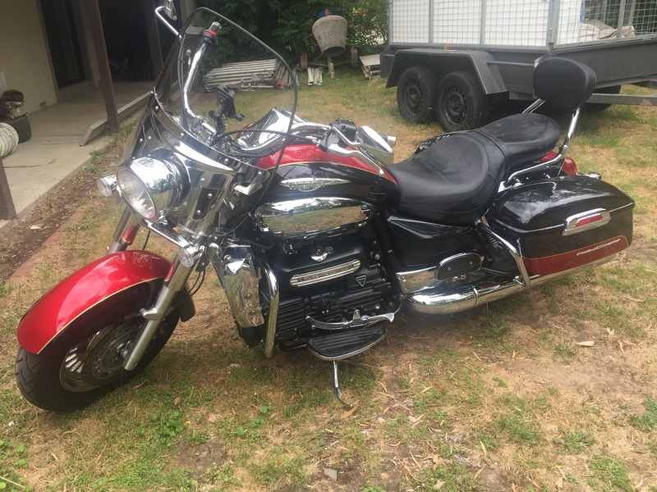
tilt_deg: -22.2
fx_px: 550
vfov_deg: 48.2
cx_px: 328
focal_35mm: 29
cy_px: 246
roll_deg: +1.8
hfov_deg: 61.7
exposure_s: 1/260
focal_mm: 4.15
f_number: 2.2
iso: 32
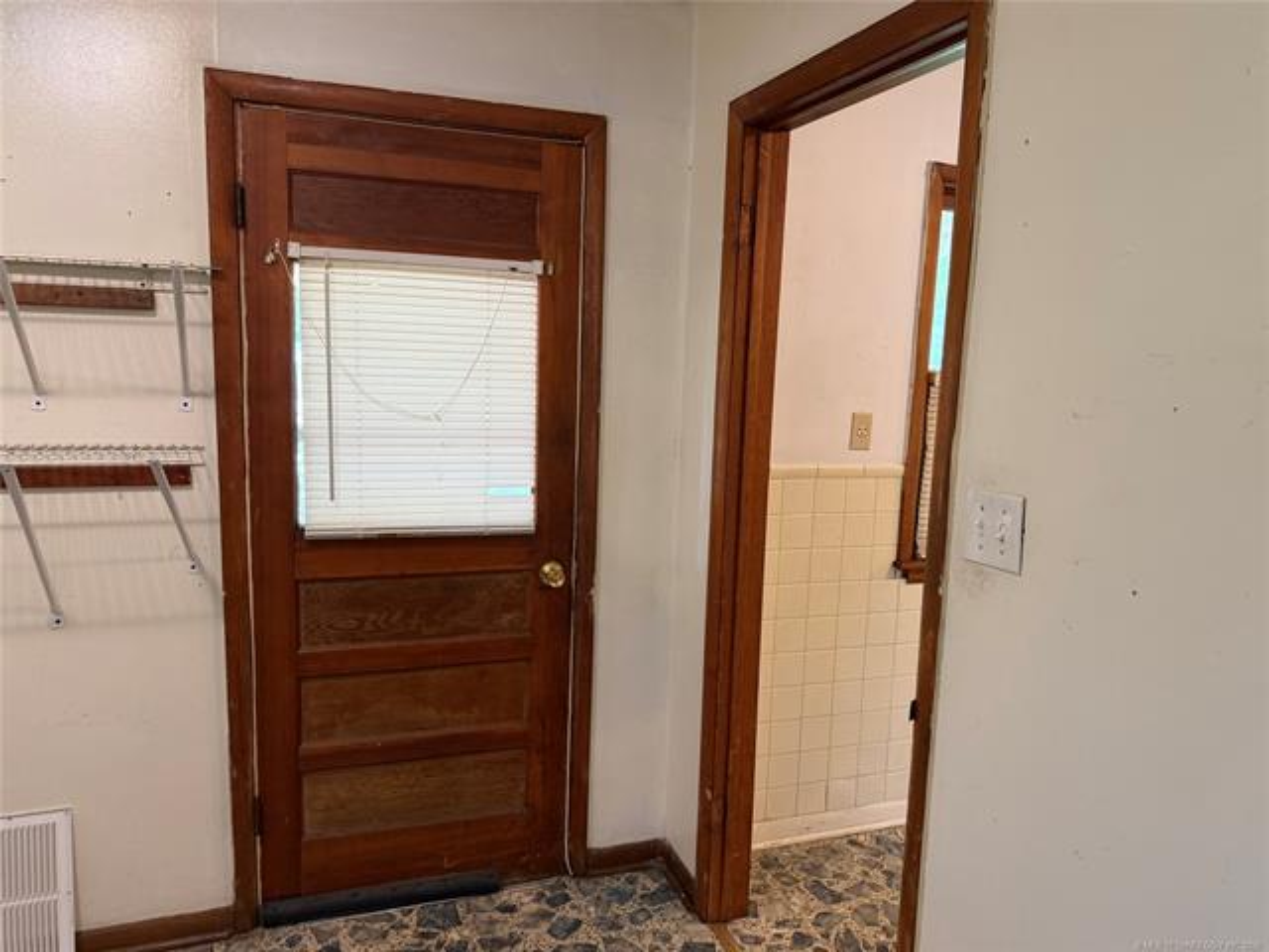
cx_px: 634
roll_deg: -2.3
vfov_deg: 56.8
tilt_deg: -7.5
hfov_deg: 71.6
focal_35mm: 24
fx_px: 880
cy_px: 476
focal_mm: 6.76
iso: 200
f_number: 1.78
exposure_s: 1/60
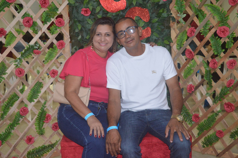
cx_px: 119
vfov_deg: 28.9
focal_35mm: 46
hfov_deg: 42.3
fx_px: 307
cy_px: 79
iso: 1400
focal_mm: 31
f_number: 4.2
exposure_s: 1/60
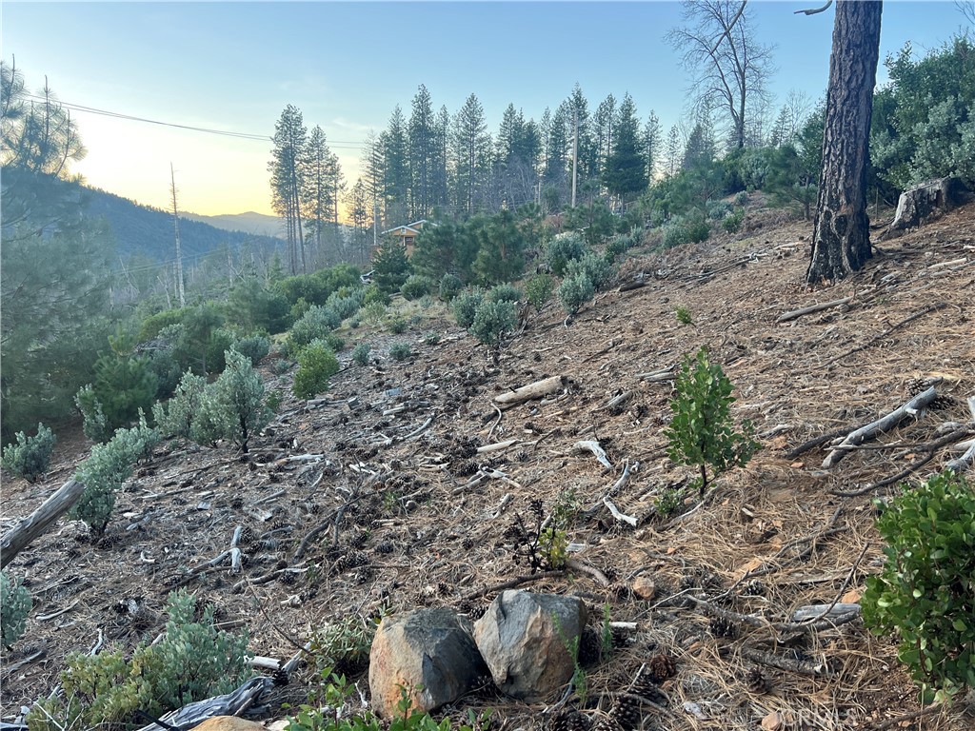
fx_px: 732
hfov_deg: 67.3
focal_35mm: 26
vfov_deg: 53.1
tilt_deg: -12.2
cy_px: 366
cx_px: 488
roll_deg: -1.8
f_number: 1.5
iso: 50
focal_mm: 5.7
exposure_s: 1/266
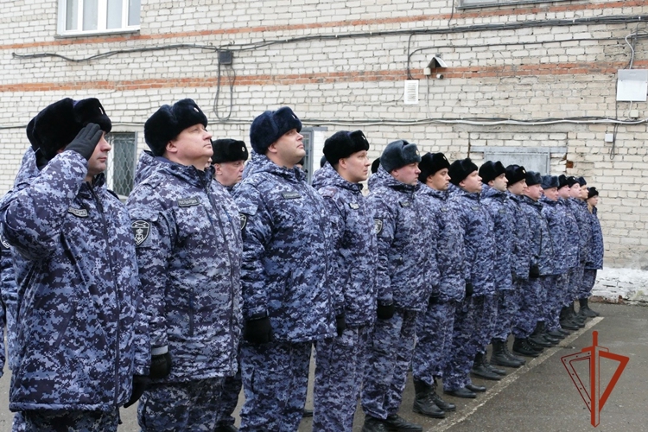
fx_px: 918
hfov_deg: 38.9
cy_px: 216
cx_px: 324
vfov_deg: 26.5
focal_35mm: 51
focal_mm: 18.44
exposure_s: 1/250
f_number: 3.3
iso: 1000
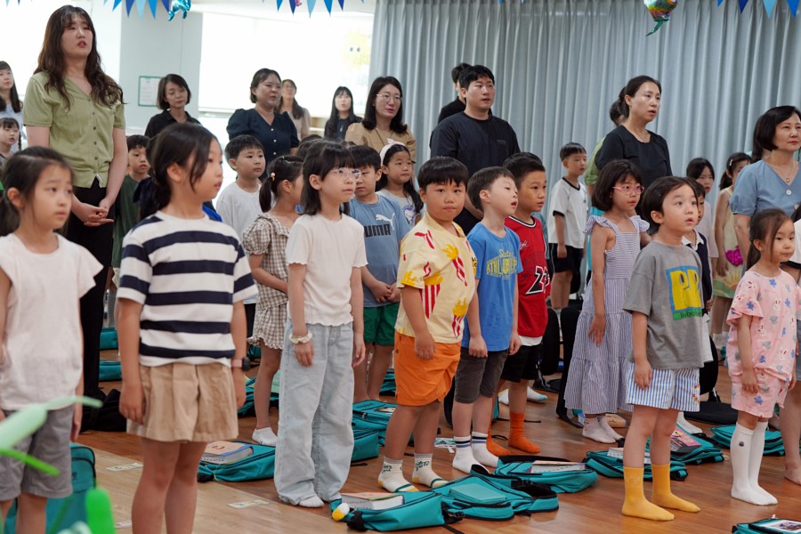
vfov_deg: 19.5
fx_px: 1557
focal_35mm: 70
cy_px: 267
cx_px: 400
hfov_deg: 28.8
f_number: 4
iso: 1250
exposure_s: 1/160
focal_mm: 70
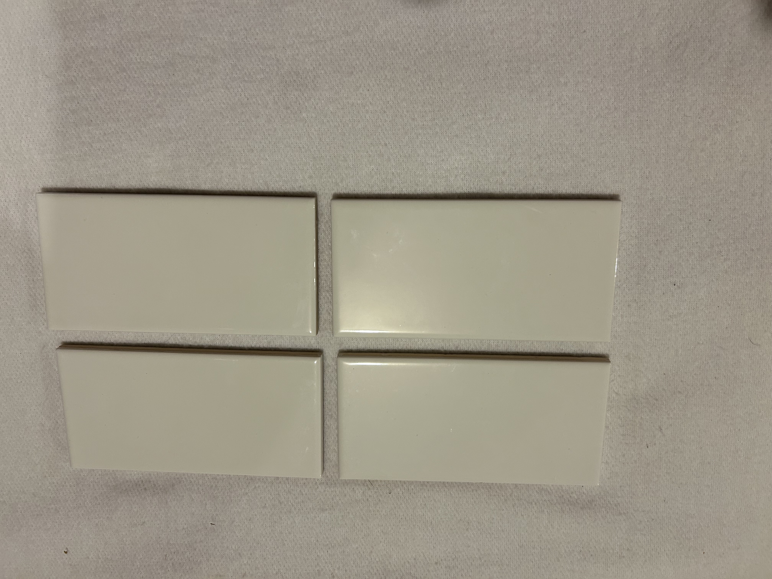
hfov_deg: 67.3
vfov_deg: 53.1
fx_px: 580
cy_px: 290
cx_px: 386
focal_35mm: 26
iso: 160
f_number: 1.5
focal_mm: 5.7
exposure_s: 1/60
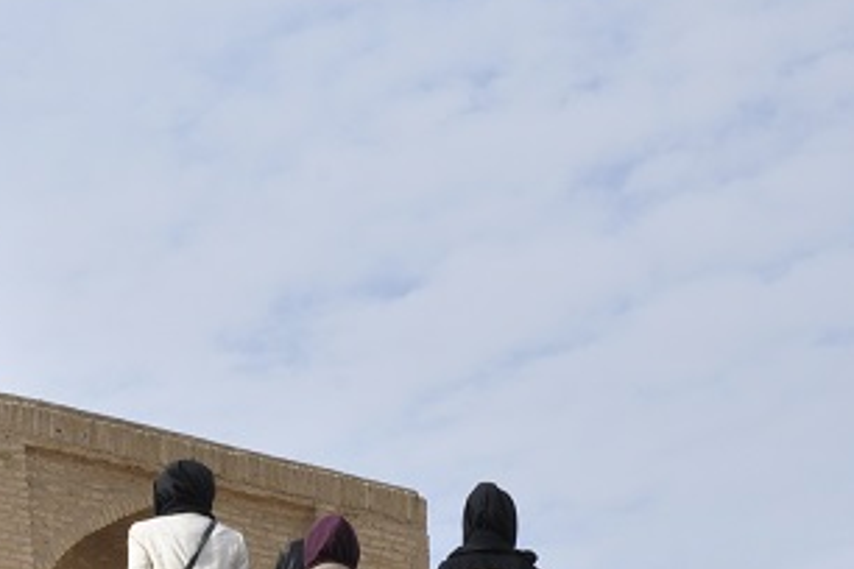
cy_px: 477
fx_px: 4365
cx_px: -114
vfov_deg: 7.4
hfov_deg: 11.0
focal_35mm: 184
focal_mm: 50
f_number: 14
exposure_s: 1/125
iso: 200
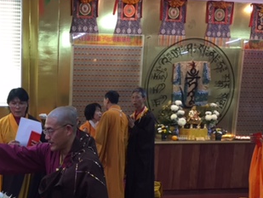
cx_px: 17
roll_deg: -2.6
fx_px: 456
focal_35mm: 60
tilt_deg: -11.9
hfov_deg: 30.5
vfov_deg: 23.4
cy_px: 200
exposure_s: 1/33
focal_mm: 4.15
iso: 100
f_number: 2.2
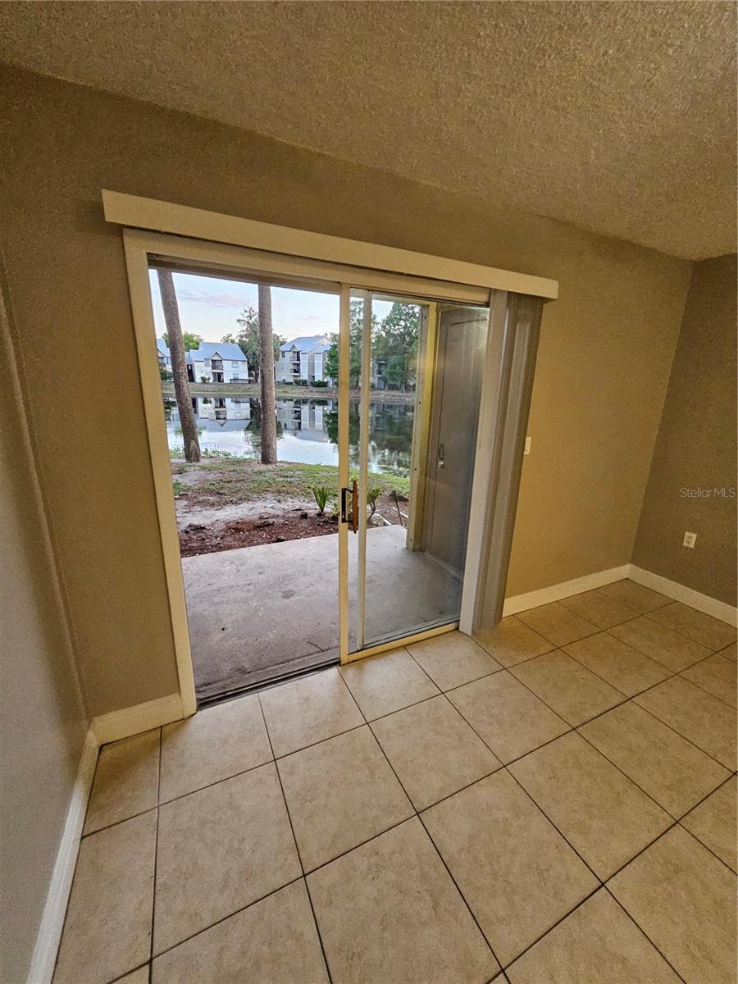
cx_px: 369
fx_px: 370
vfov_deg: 106.2
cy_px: 492
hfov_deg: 89.9
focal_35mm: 13
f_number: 2.2
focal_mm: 1.74
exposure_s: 1/60
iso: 400
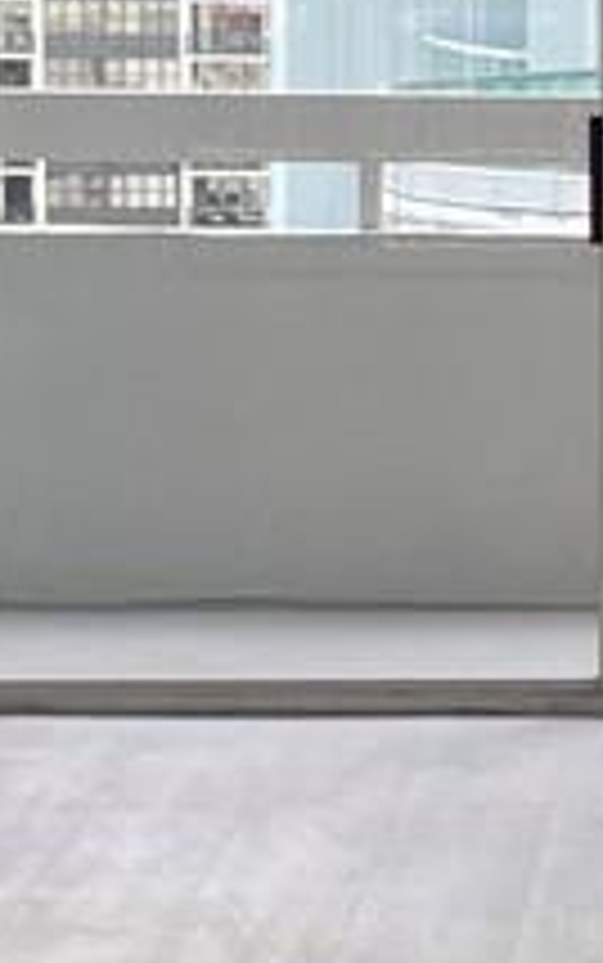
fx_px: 5409
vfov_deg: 10.2
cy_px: 364
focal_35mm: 206
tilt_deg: -3.6
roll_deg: +0.0
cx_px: 1134
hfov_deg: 6.2
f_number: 1.6
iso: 32
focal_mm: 5.1
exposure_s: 1/232
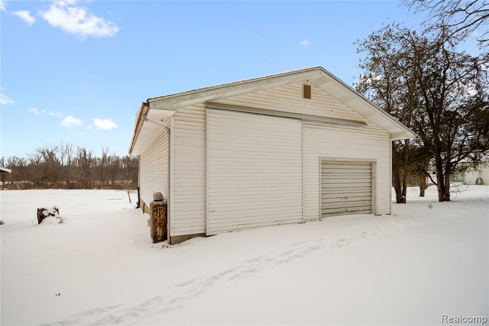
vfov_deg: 43.6
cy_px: 163
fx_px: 408
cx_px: 244
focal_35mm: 30
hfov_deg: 61.9
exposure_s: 1/640
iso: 400
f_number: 9
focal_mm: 30
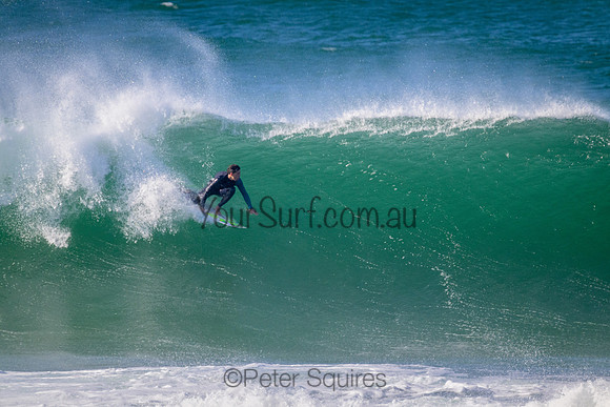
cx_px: 305
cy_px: 204
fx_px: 13558
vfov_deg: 1.7
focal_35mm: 800
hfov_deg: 2.6
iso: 2200
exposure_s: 1/2000
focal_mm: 800
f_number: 11
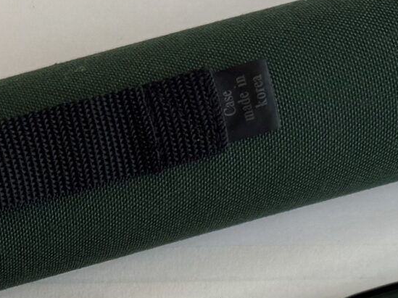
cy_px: 535
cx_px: -115
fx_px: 1287
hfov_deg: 16.6
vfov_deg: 12.1
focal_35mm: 112
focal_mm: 6.76
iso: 200
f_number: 1.78
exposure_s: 1/117
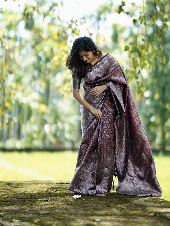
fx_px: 701
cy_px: 88
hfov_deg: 13.8
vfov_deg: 18.4
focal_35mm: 107
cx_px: 95
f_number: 1.4
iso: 400
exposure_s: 1/3200
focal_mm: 85
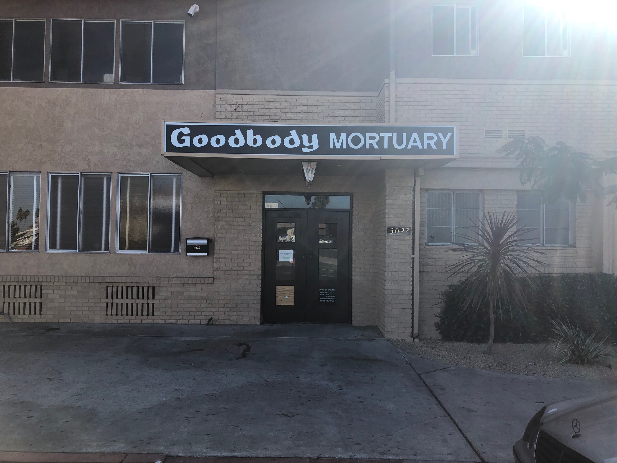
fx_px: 499
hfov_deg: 63.4
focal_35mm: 28
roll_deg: +1.0
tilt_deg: +2.1
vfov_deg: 49.7
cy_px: 232
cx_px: 308
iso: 20
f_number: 1.8
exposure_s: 1/800
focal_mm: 3.99
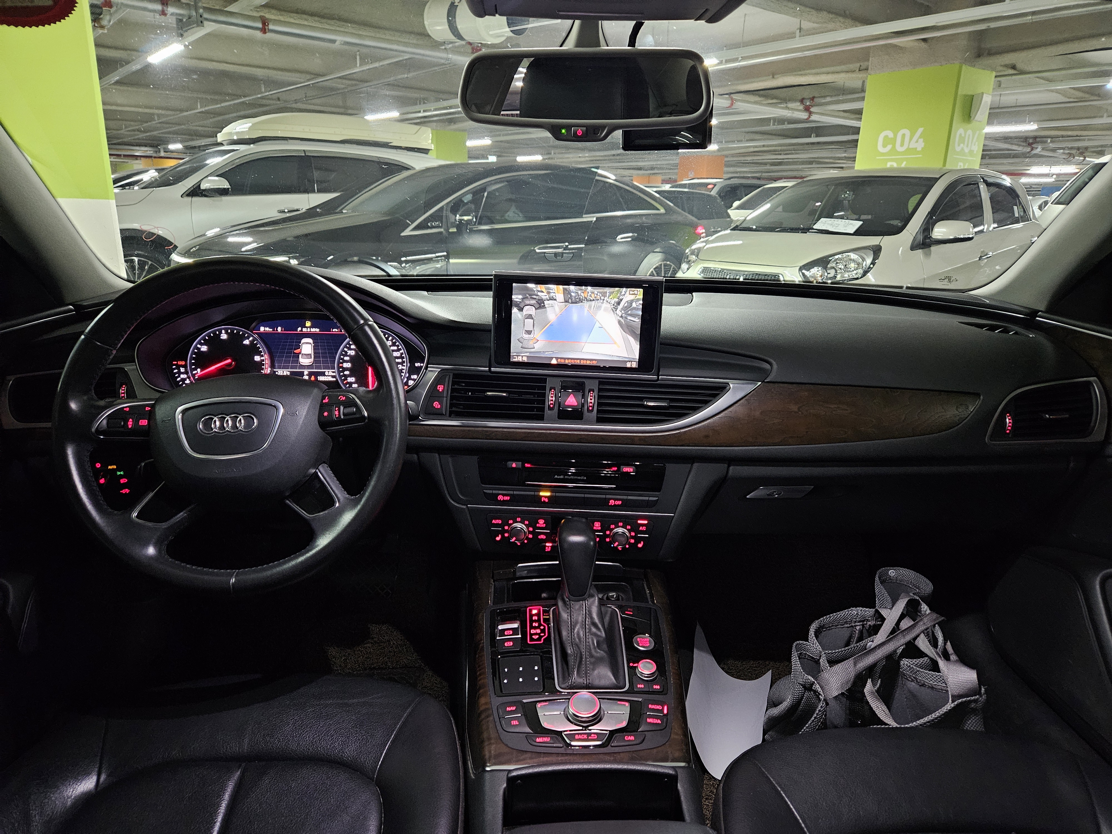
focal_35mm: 23
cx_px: 556
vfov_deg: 58.9
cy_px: 417
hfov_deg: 73.9
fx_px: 739
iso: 800
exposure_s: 1/24.5
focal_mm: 5.4
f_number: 1.8
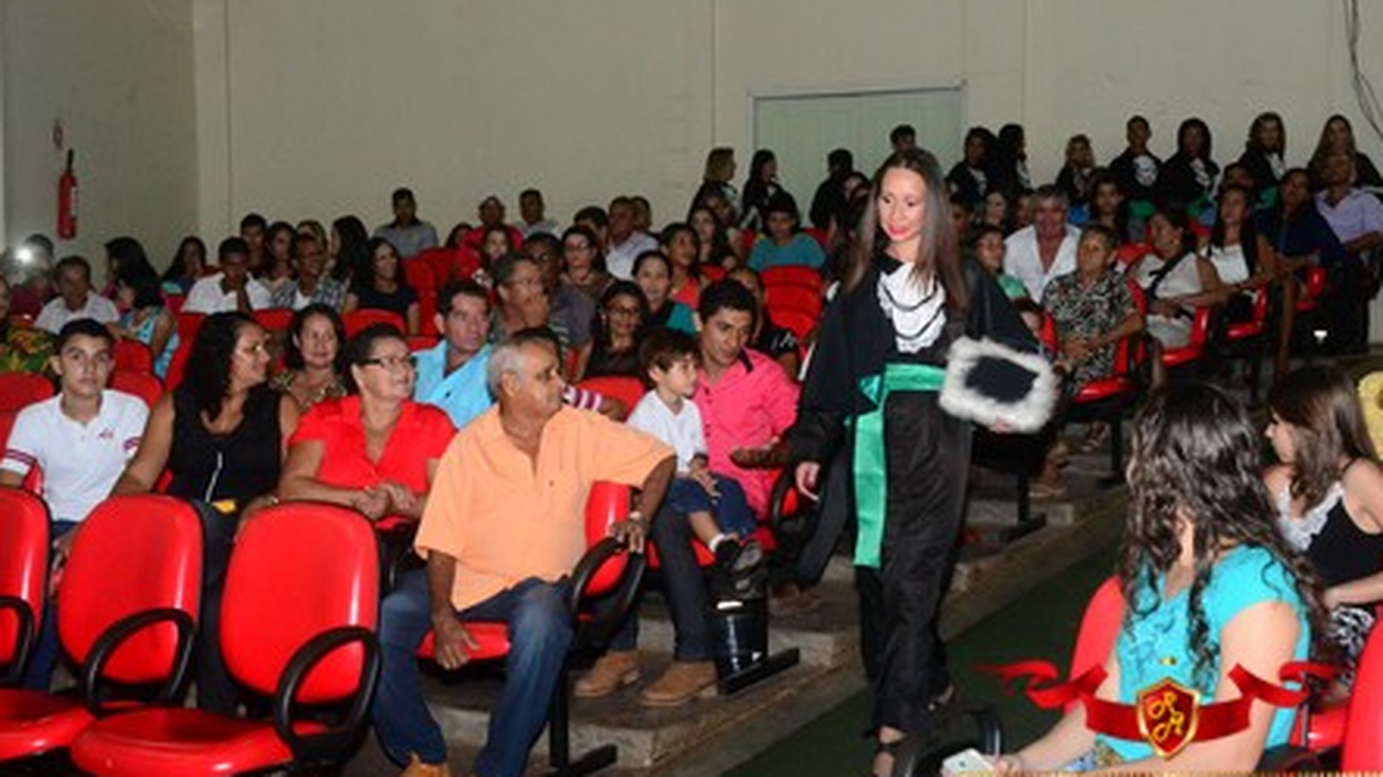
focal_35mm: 50
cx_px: 699
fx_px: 1816
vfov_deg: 24.2
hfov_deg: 41.7
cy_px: 390
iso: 3200
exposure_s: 1/80
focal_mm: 31
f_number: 7.1
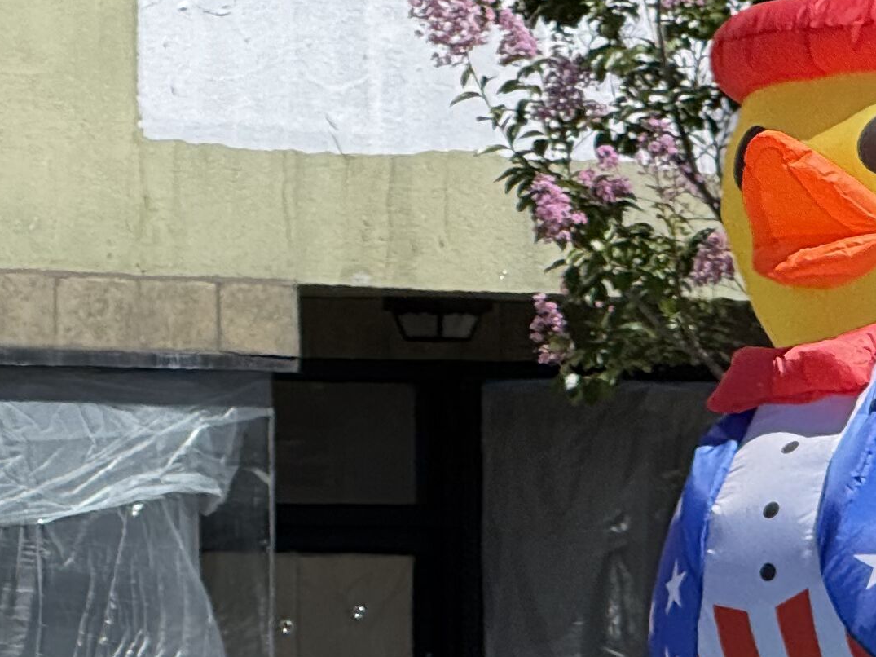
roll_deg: +0.3
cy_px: 882
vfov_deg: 3.3
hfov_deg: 4.4
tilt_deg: +0.0
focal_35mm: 450
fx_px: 11387
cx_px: 616
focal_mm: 15.66
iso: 50
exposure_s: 1/1080
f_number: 2.8
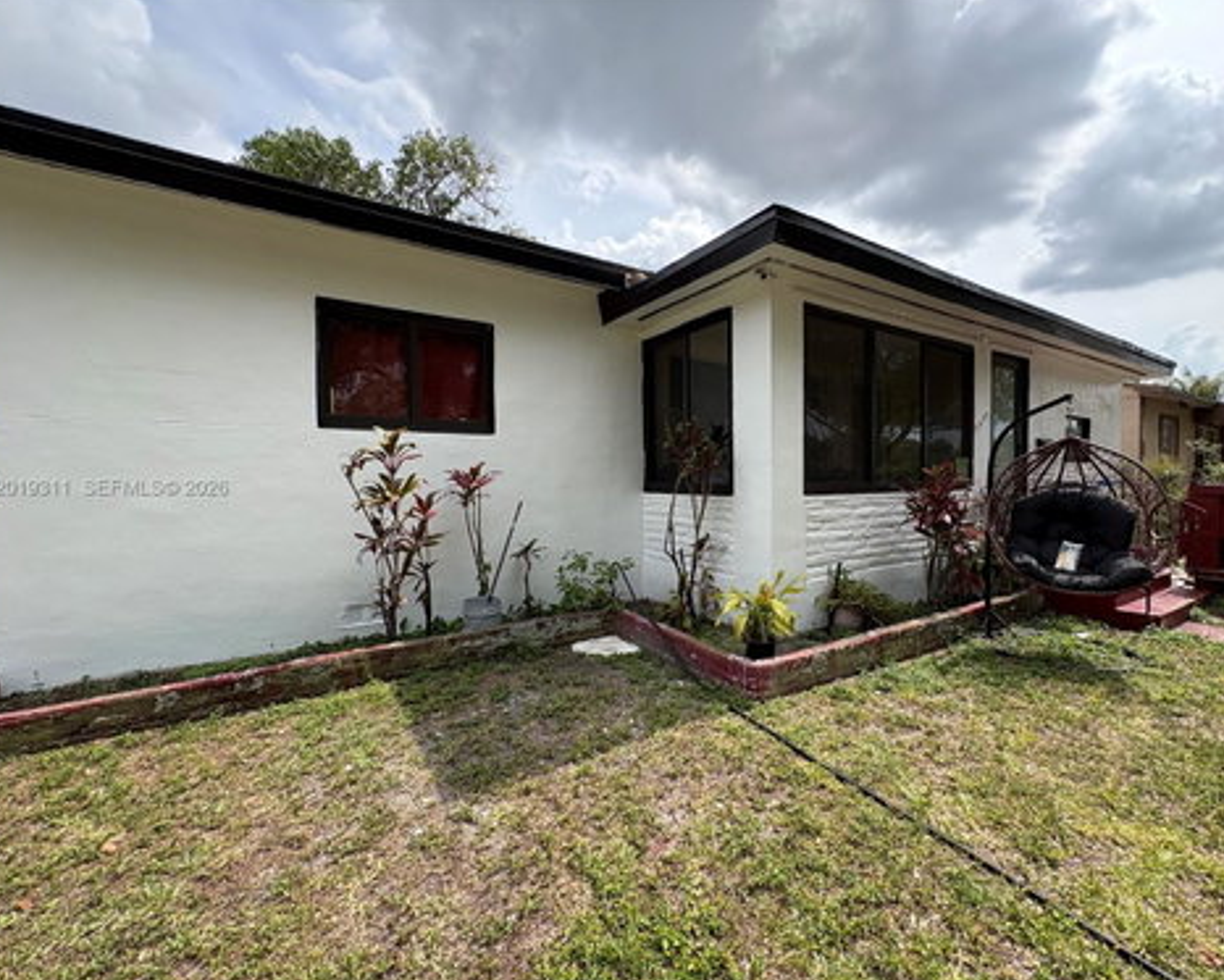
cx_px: 638
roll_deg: +1.4
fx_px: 543
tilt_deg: +0.2
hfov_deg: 96.7
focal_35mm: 15
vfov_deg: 84.1
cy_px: 489
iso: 40
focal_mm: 2.22
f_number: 2.2
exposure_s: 1/657
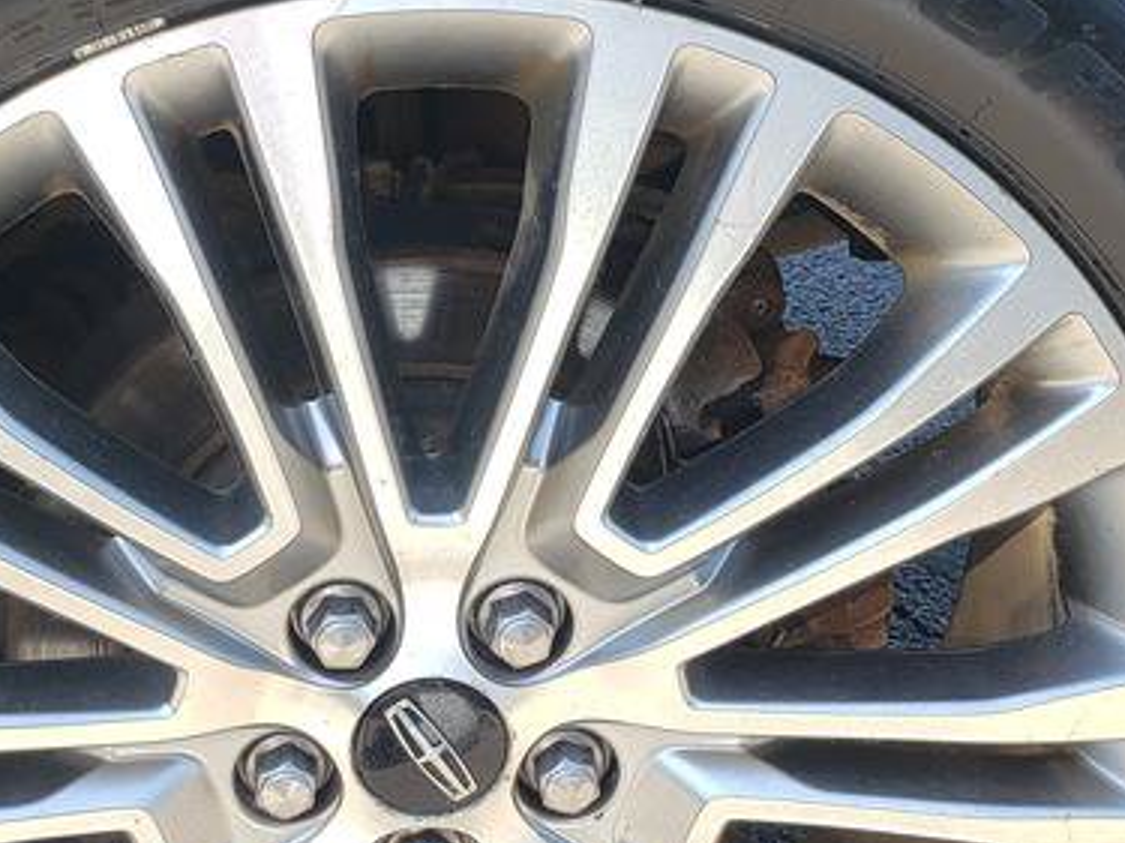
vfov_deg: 20.6
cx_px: 375
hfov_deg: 27.2
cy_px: 552
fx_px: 2307
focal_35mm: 71
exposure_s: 1/136
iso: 50
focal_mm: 4.3
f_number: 2.4
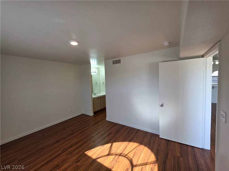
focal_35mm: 13
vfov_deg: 89.9
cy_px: 86
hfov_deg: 106.2
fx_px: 86
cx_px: 114
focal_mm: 2.2
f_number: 1.9
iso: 64
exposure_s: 1/120
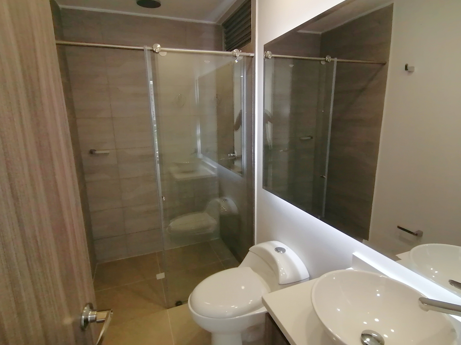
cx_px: 225
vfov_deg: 71.5
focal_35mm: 18
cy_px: 164
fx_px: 240
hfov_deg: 87.7
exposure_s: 1/60
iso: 160
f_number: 2.4
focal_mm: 2.7
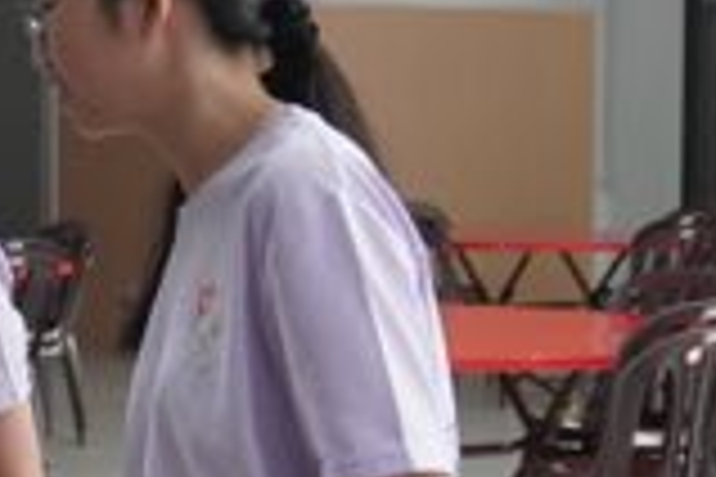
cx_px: -113
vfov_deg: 12.1
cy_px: 243
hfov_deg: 17.3
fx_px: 2257
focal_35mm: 114
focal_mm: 25
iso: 2000
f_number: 4.5
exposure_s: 1/160
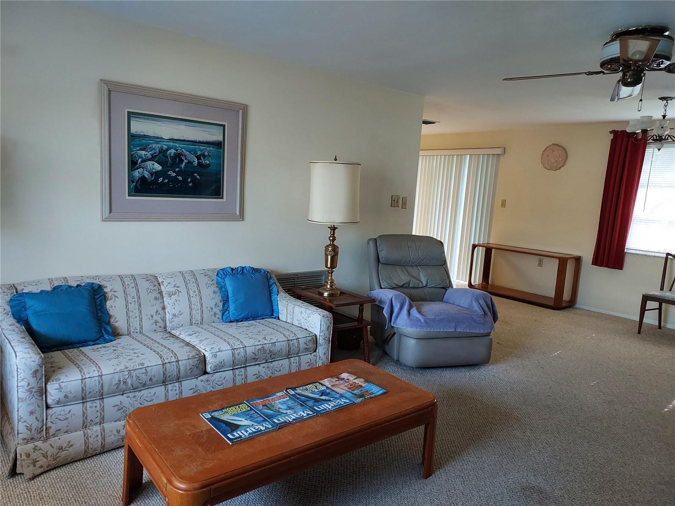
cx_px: 338
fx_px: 468
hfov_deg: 71.6
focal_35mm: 24
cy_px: 253
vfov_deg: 56.8
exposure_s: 1/40
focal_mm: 4.6
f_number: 1.8
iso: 400
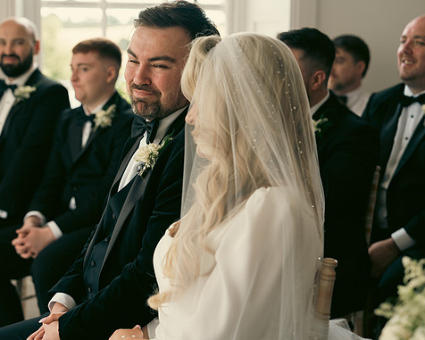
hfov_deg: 23.8
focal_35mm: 80
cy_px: 172
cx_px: 169
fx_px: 1006
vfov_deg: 19.2
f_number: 3.5
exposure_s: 1/160
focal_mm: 70
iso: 250
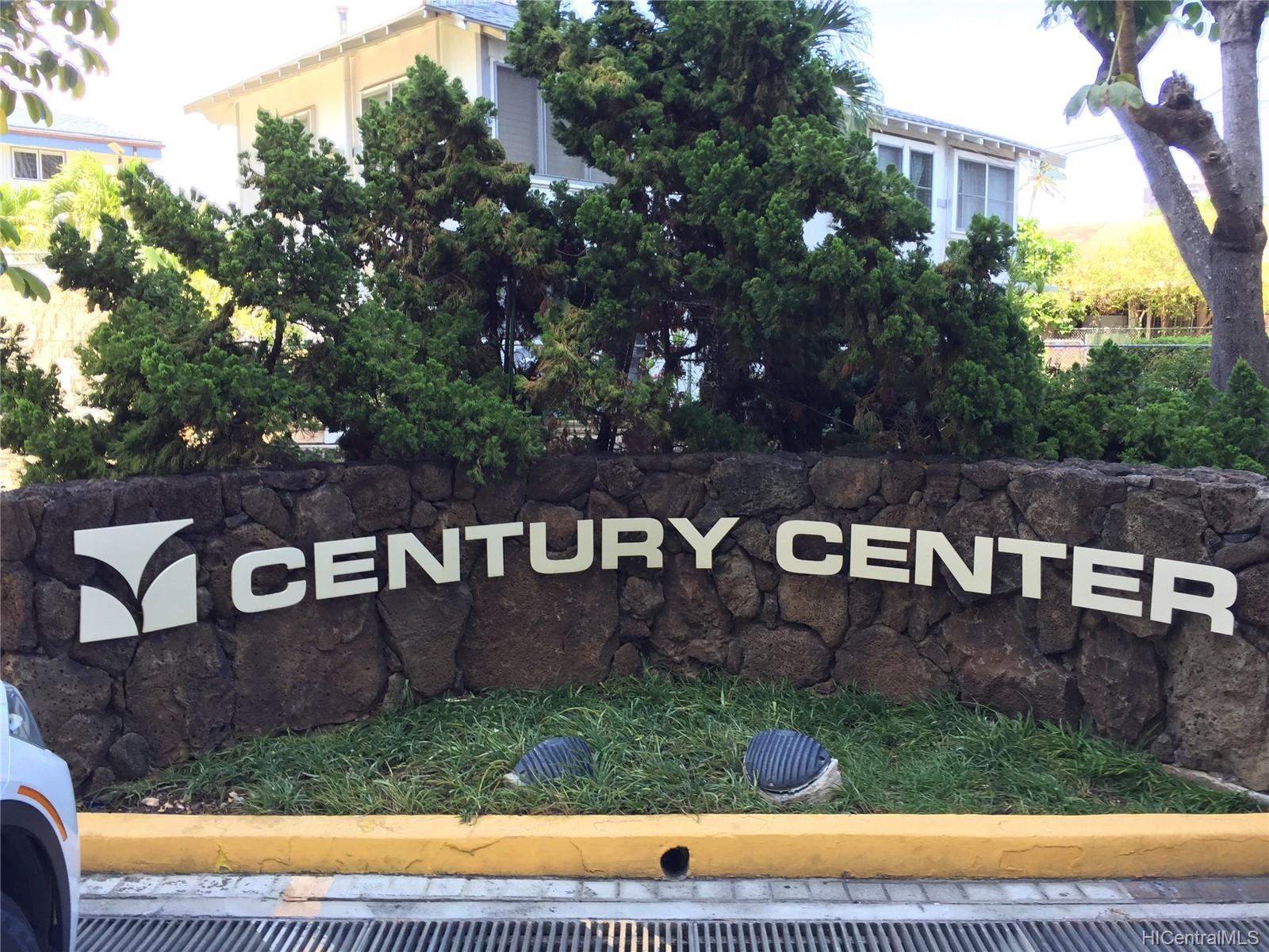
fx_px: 1063
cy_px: 476
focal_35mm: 29
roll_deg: -0.5
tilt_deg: -7.3
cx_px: 634
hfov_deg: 61.7
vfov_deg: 48.2
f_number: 2.2
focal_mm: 4.15
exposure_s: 1/120
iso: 40
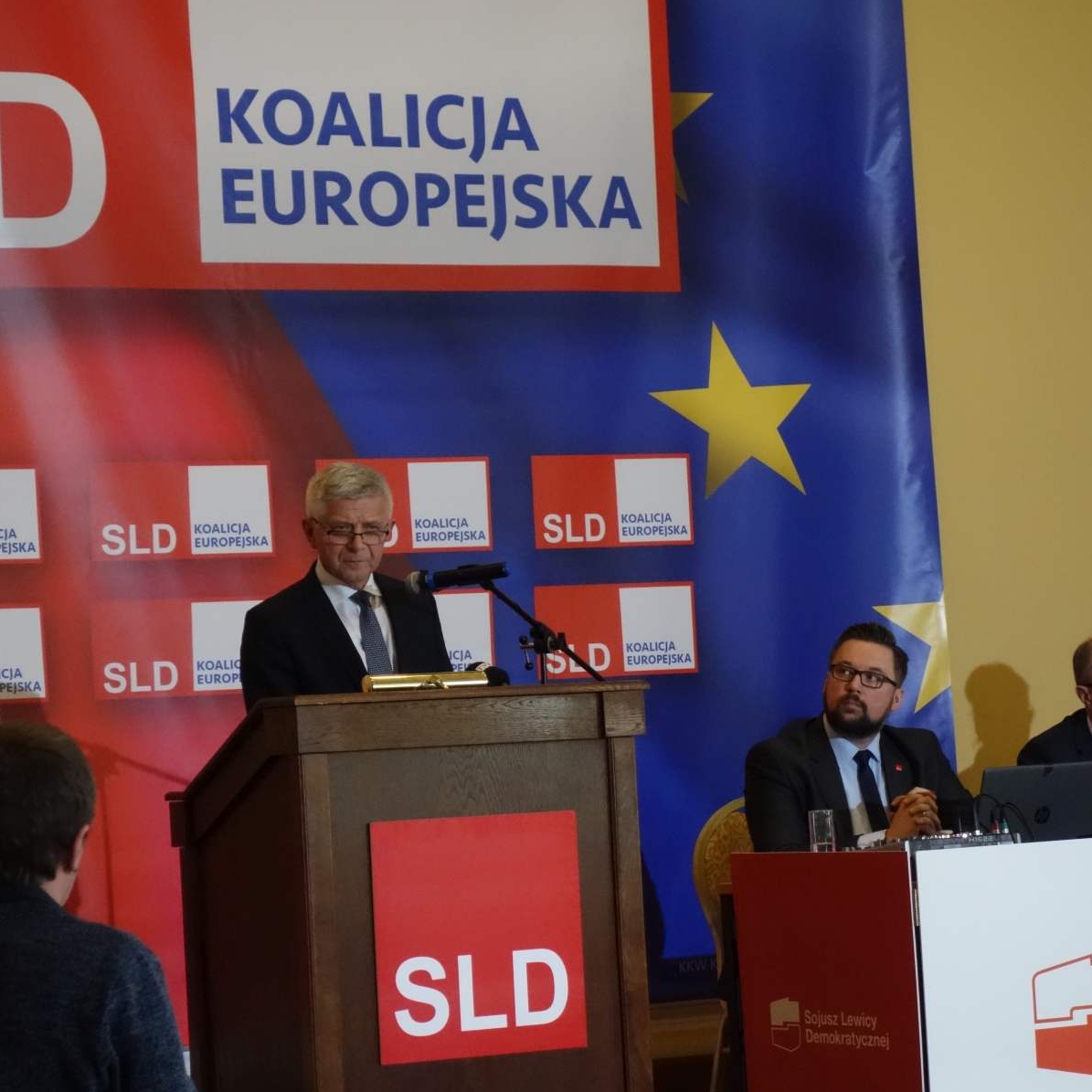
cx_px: 472
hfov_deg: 13.6
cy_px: 546
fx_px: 4568
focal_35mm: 128
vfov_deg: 13.6
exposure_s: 1/100
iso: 1600
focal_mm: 37.1
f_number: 4.9
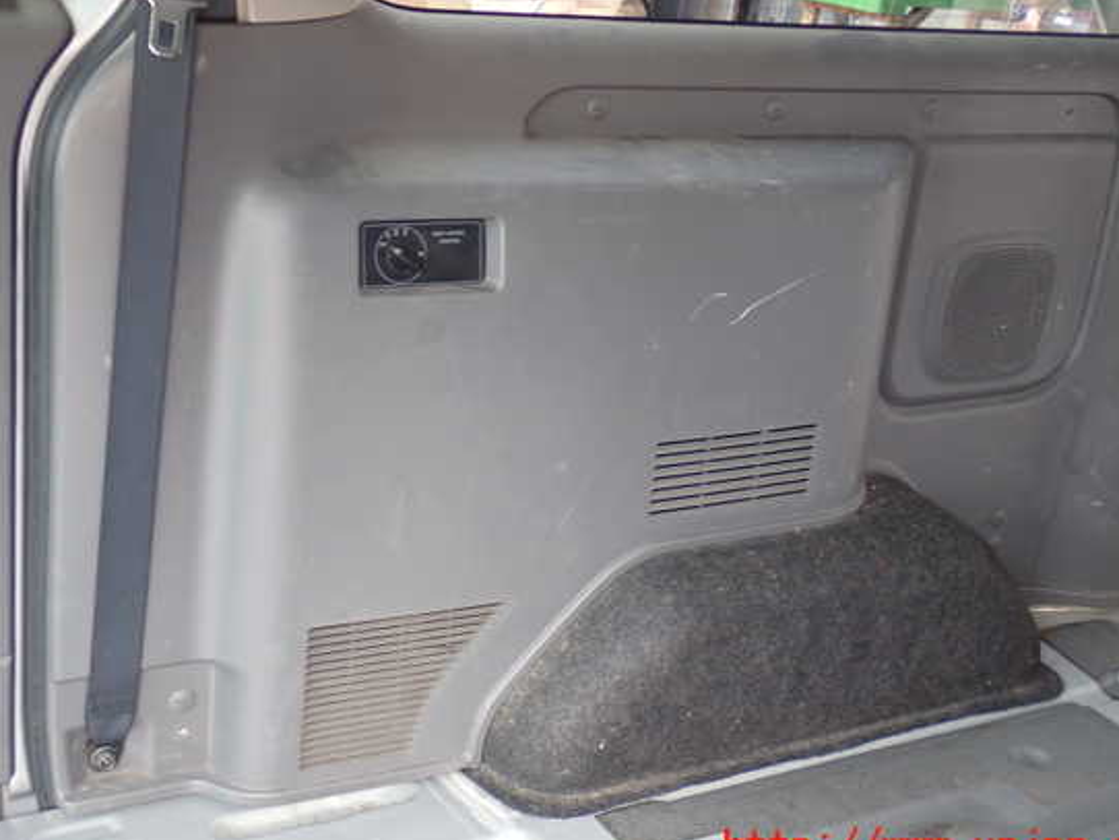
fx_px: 1682
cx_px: 570
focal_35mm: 52
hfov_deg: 36.8
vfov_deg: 28.1
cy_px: 411
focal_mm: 8.4
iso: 320
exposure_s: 1/50
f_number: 3.1
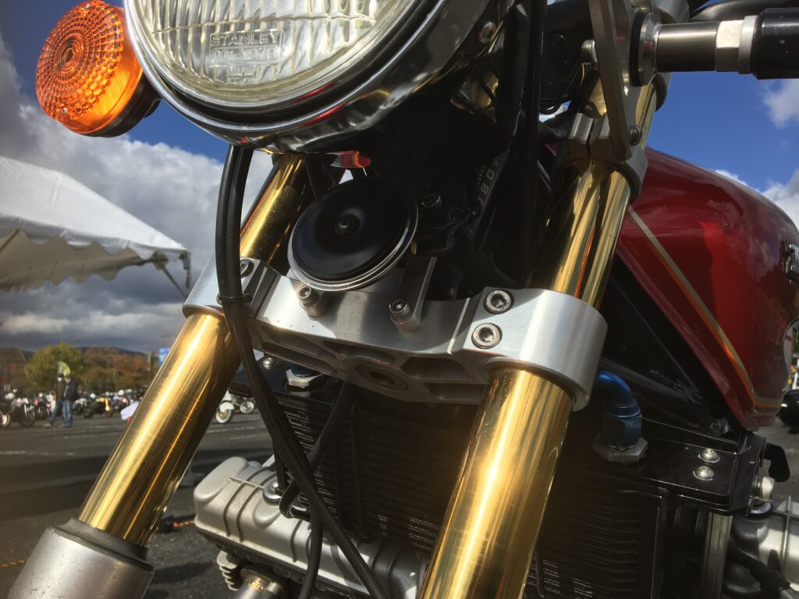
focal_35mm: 29
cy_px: 300
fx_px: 669
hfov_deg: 61.7
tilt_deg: +8.9
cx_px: 400
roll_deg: +0.3
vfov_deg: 48.2
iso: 25
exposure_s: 1/2653
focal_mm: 4.15
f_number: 2.2
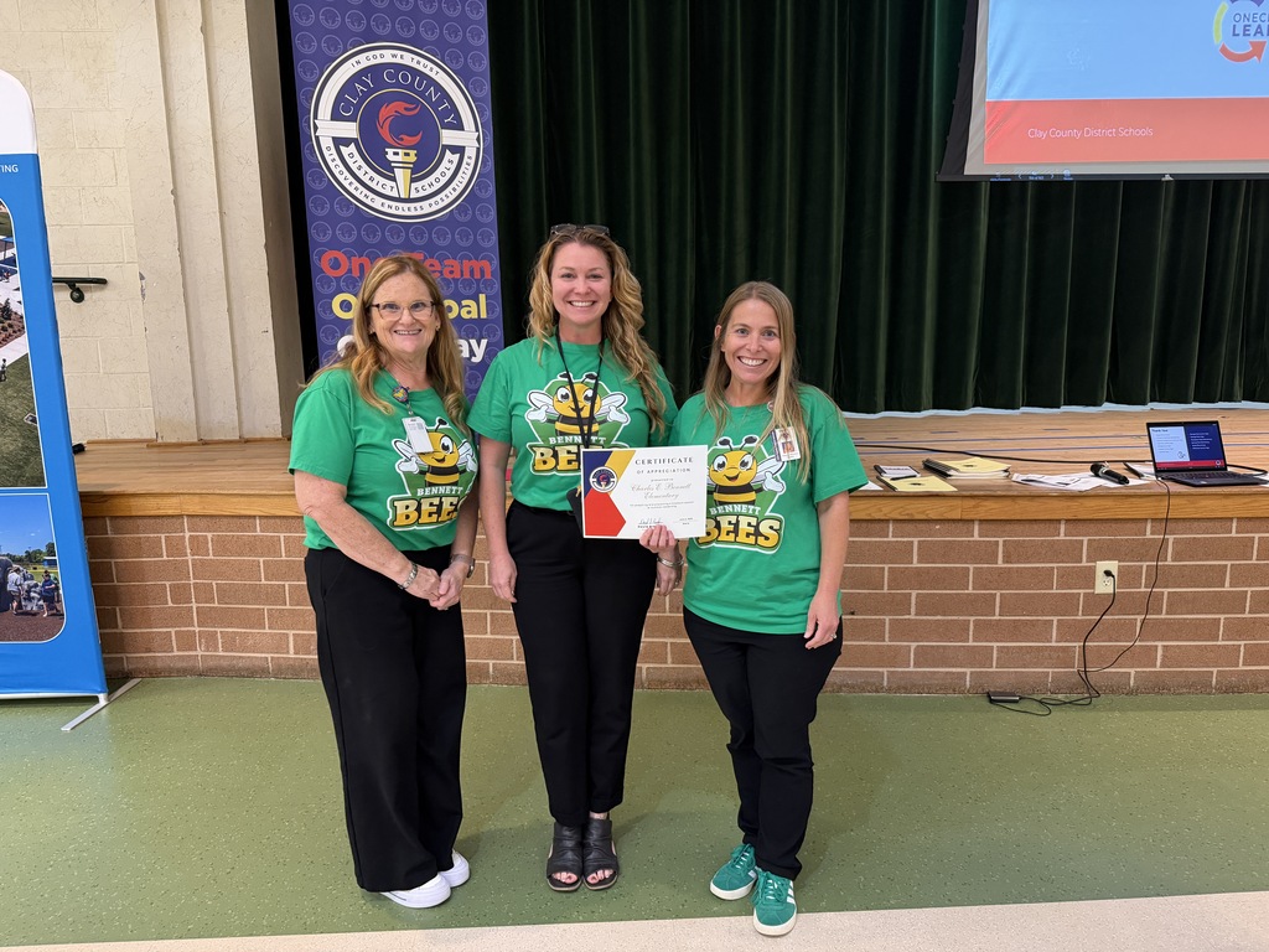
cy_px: 476
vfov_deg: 56.8
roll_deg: +1.0
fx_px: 880
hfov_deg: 71.6
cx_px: 634
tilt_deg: -10.2
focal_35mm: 24
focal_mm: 6.76
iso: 500
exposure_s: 1/60
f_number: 1.78
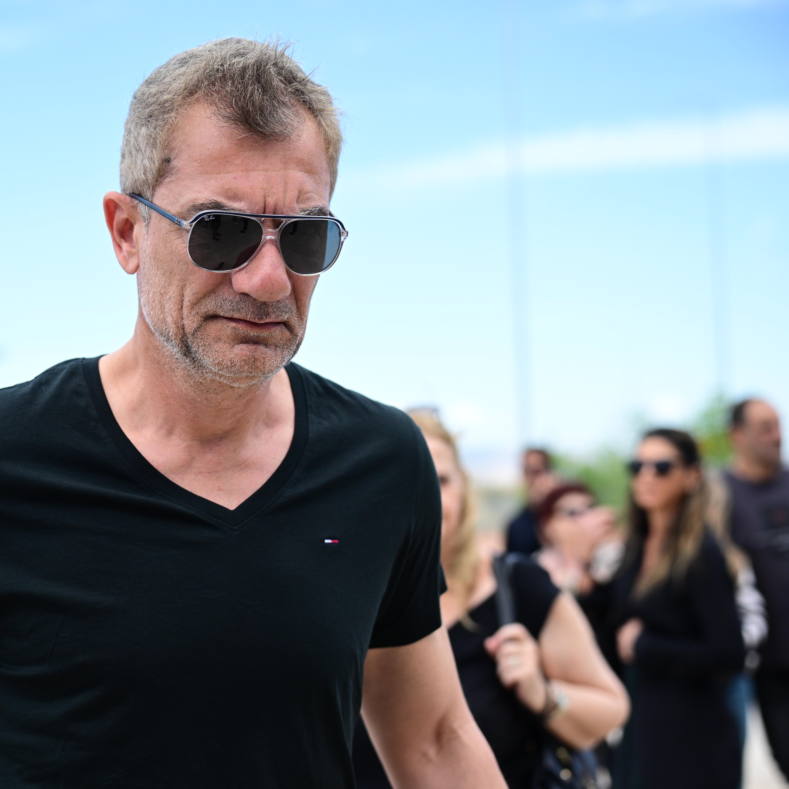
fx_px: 1779
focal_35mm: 69
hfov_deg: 24.8
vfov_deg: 25.0
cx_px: 219
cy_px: 394
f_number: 2.8
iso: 500
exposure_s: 1/3200
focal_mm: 54
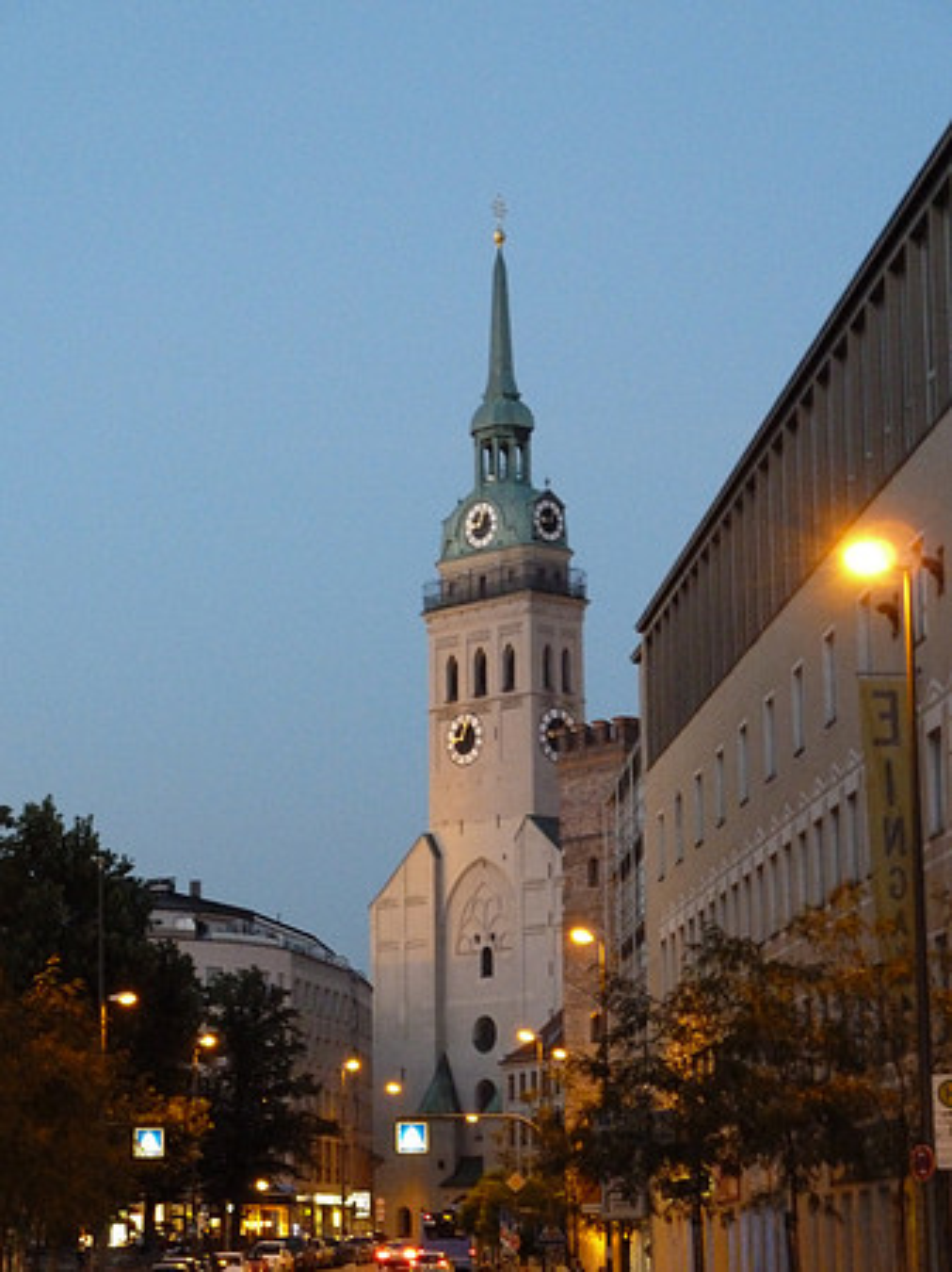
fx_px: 3524
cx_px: 476
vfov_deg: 20.5
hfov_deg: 15.4
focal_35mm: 96
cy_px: 636
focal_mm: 15.8
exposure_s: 1/8
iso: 800
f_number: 4.3
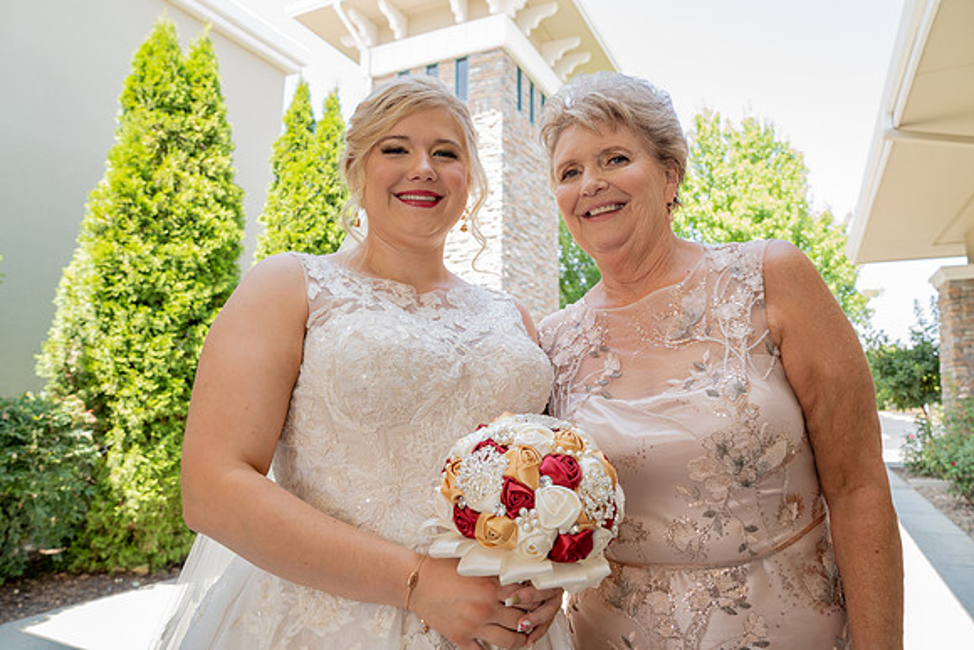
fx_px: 649
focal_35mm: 24
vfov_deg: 53.2
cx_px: 487
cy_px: 325
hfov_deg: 73.7
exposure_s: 1/200
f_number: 5
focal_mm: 24
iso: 640
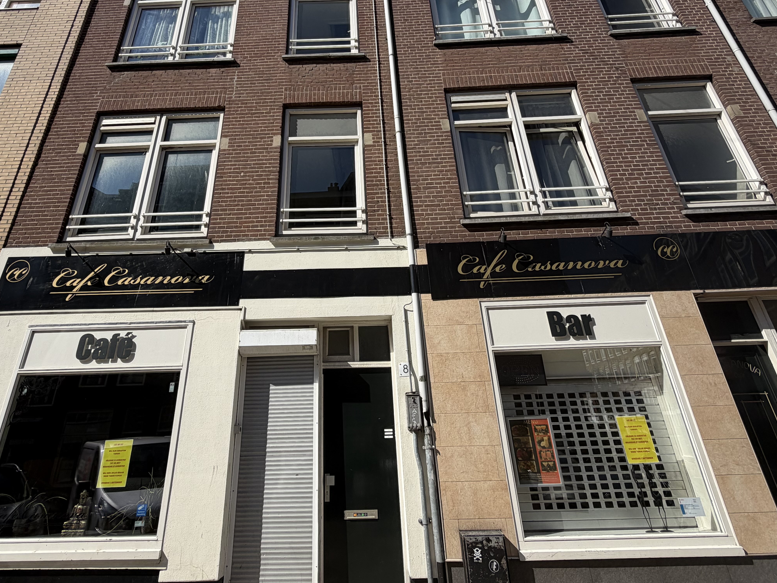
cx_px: 354
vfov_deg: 64.4
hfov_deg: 81.6
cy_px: 198
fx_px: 449
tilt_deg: +27.5
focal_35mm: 20
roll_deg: +2.4
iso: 20
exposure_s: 1/970
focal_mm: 2.22
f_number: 2.2
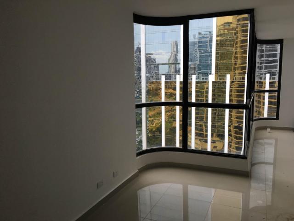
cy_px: 110
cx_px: 147
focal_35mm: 29
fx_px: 246
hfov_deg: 61.7
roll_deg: +0.2
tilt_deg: -7.9
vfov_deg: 48.2
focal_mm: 4.15
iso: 40
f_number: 2.2
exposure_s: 1/120
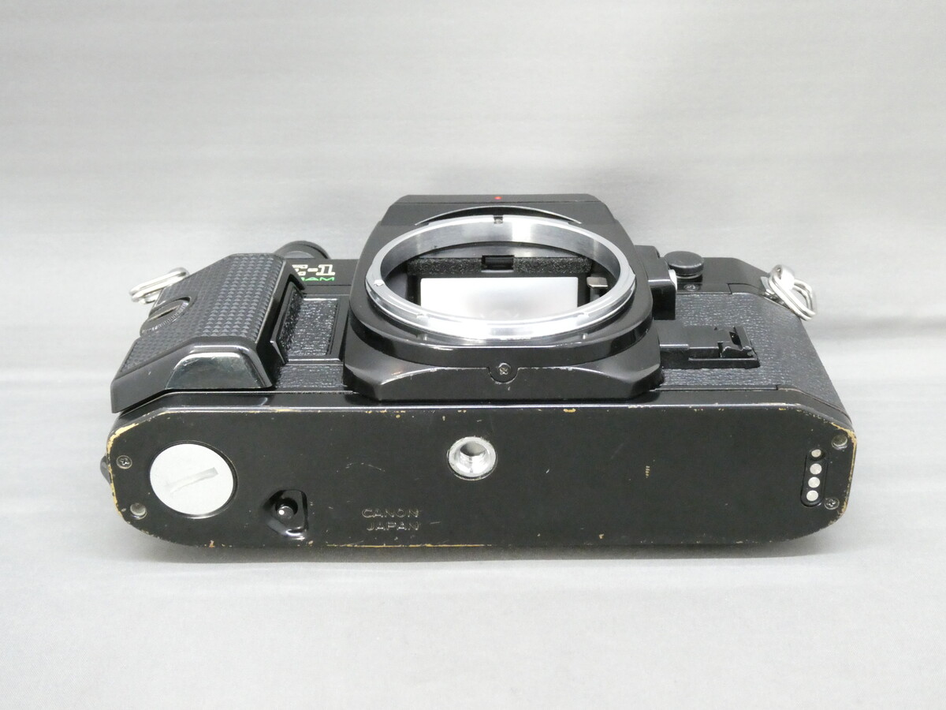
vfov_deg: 30.9
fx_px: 1284
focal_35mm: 47
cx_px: 473
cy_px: 355
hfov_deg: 40.4
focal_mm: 8.4
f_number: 5
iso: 1600
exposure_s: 1/30
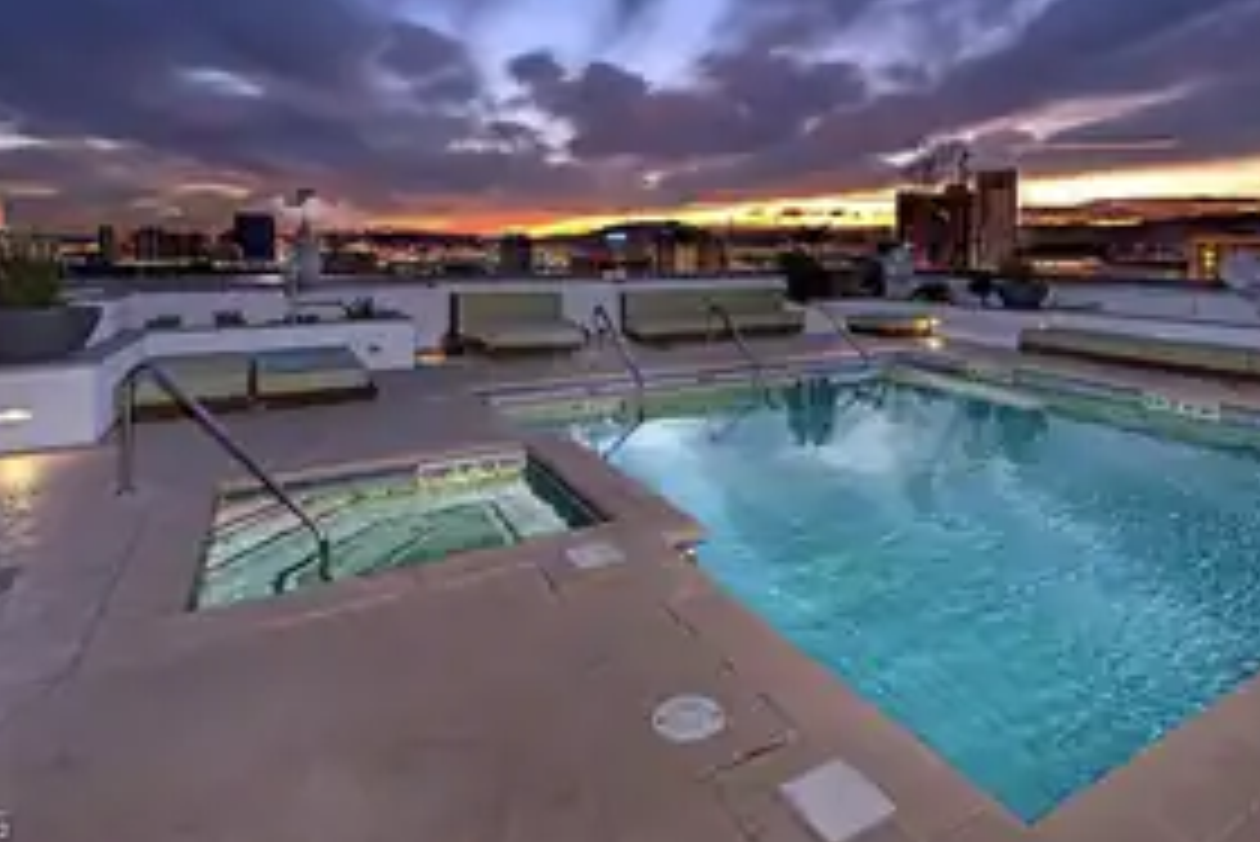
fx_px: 700
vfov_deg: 59.8
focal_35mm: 20
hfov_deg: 83.3
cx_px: 734
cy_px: 250
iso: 500
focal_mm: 14
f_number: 3.2
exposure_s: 1/40
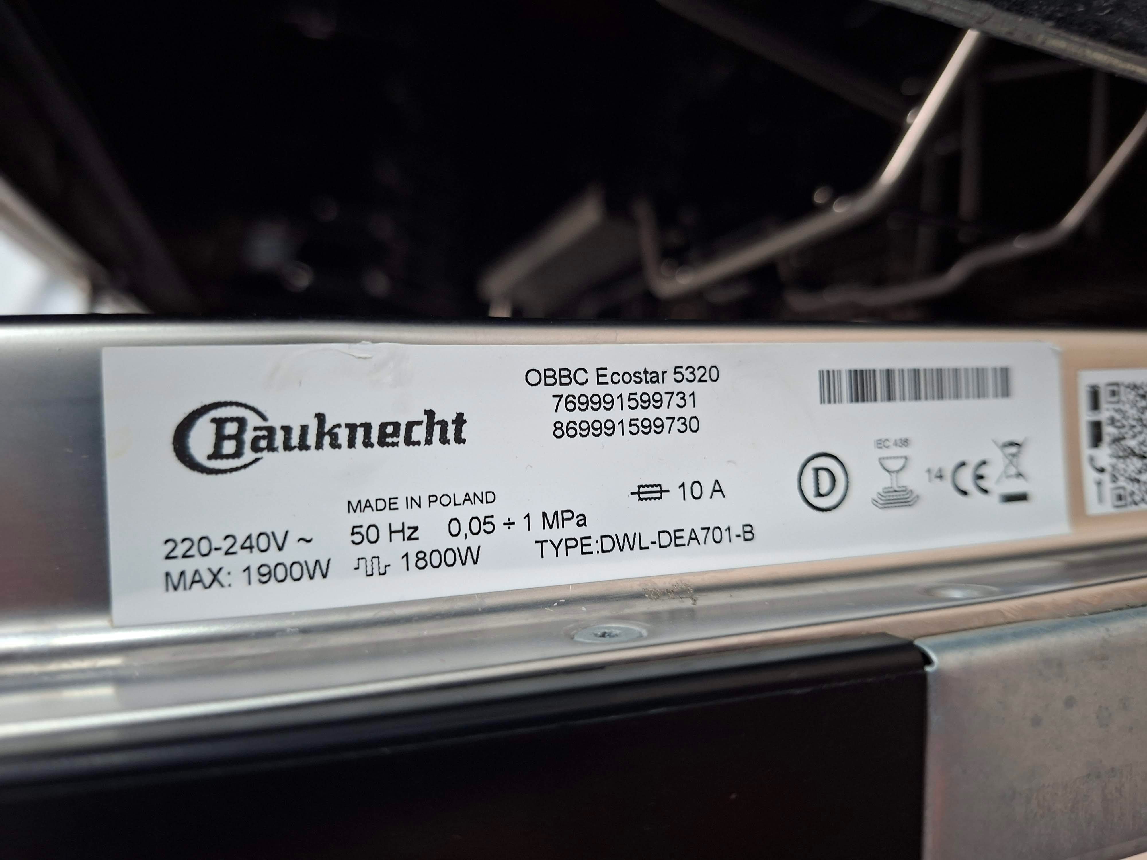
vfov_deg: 58.9
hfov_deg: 73.9
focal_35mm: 23
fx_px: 762
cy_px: 430
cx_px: 574
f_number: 1.8
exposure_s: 1/33
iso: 400
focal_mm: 5.54
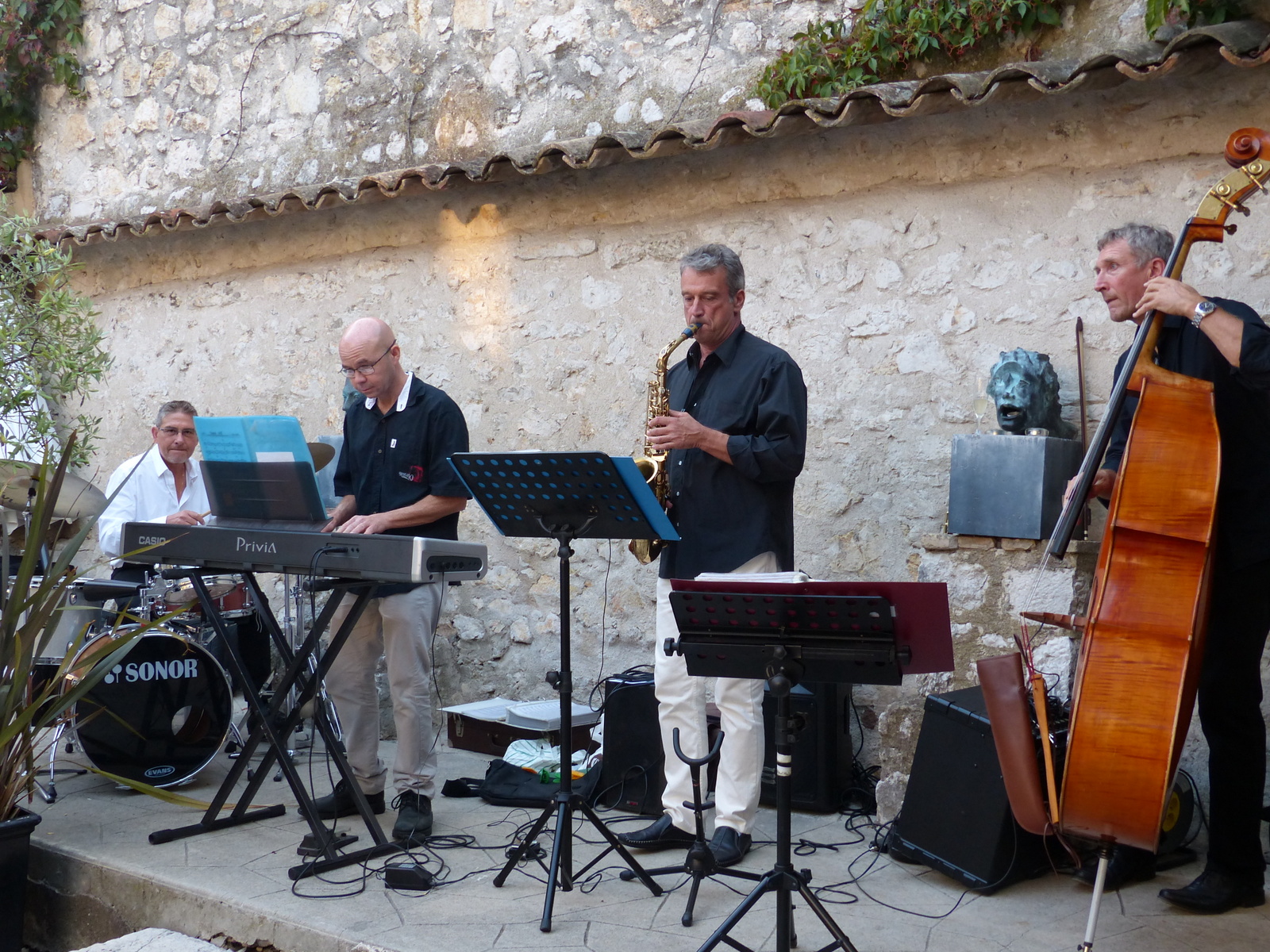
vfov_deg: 32.9
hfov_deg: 42.9
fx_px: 1614
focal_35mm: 44
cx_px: 635
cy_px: 476
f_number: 2.8
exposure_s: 1/160
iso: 200
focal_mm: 7.8
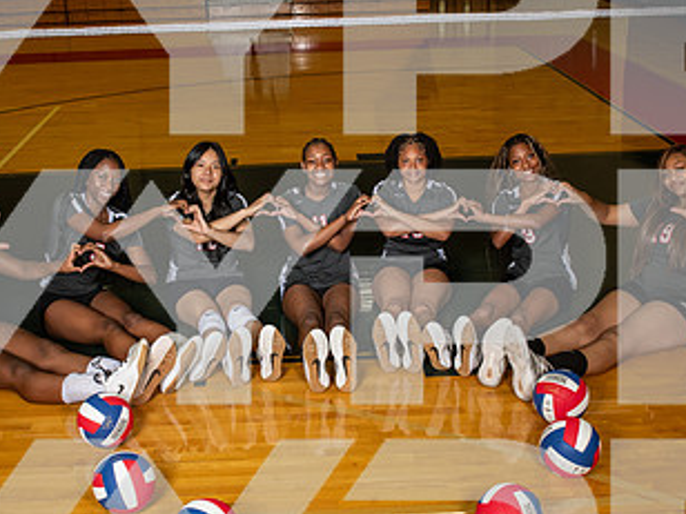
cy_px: 288
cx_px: 307
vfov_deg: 25.2
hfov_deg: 33.2
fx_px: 1149
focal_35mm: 58
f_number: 7.1
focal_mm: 32
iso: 800
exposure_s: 1/250
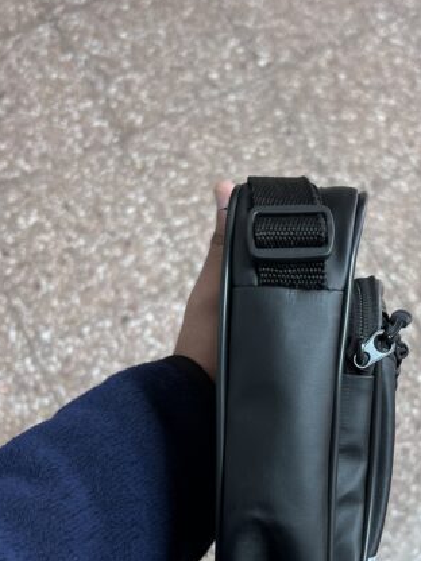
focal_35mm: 50
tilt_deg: -73.0
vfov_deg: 37.6
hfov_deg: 28.7
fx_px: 811
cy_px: 391
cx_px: 312
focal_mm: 5.7
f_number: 1.5
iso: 125
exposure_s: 1/100
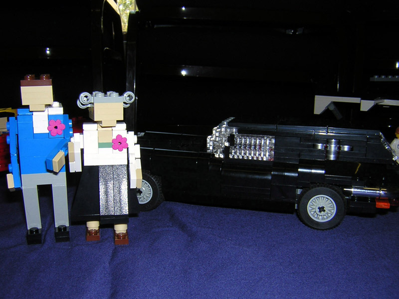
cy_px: 150
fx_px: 415
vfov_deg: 39.7
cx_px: 200
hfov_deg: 51.4
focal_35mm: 36
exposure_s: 1/60.1
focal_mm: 4.7
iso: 100
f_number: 5.2
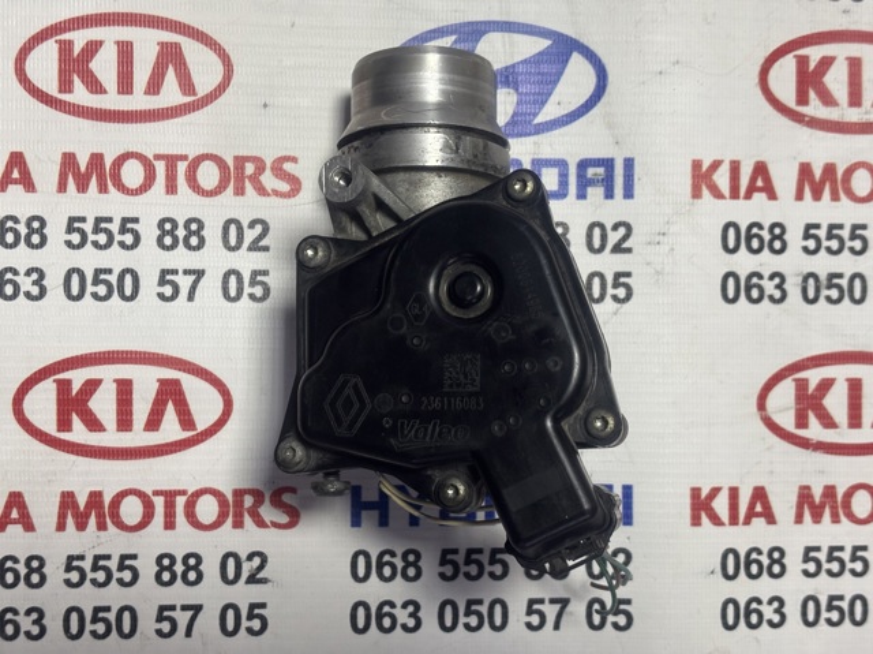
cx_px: 436
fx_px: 1310
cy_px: 327
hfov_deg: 36.8
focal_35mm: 52
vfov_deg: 28.0
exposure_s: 1/50
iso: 125
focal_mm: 5.96
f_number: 1.6
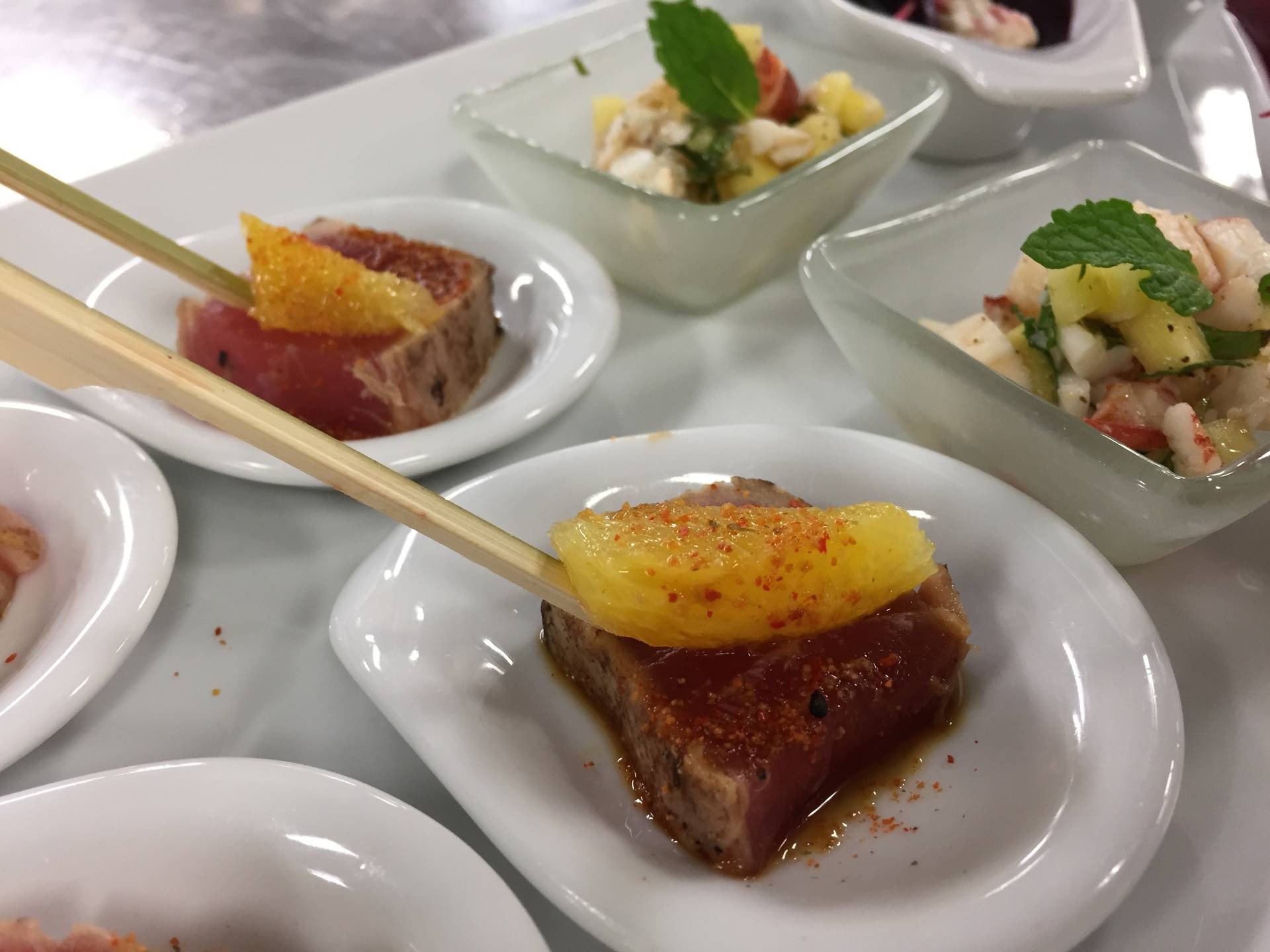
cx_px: 635
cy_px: 476
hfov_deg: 61.7
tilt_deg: -41.9
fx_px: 1064
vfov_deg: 48.2
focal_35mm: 29
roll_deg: +2.1
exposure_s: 1/30
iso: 40
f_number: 2.2
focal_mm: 4.15
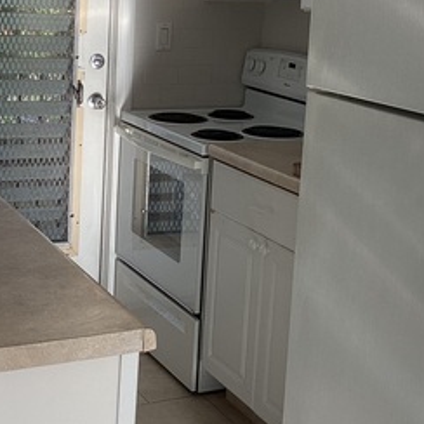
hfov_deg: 23.1
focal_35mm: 75
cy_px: 121
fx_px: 1039
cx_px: 215
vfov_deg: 22.9
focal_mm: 3.3
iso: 25
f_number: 2.4
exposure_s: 1/188
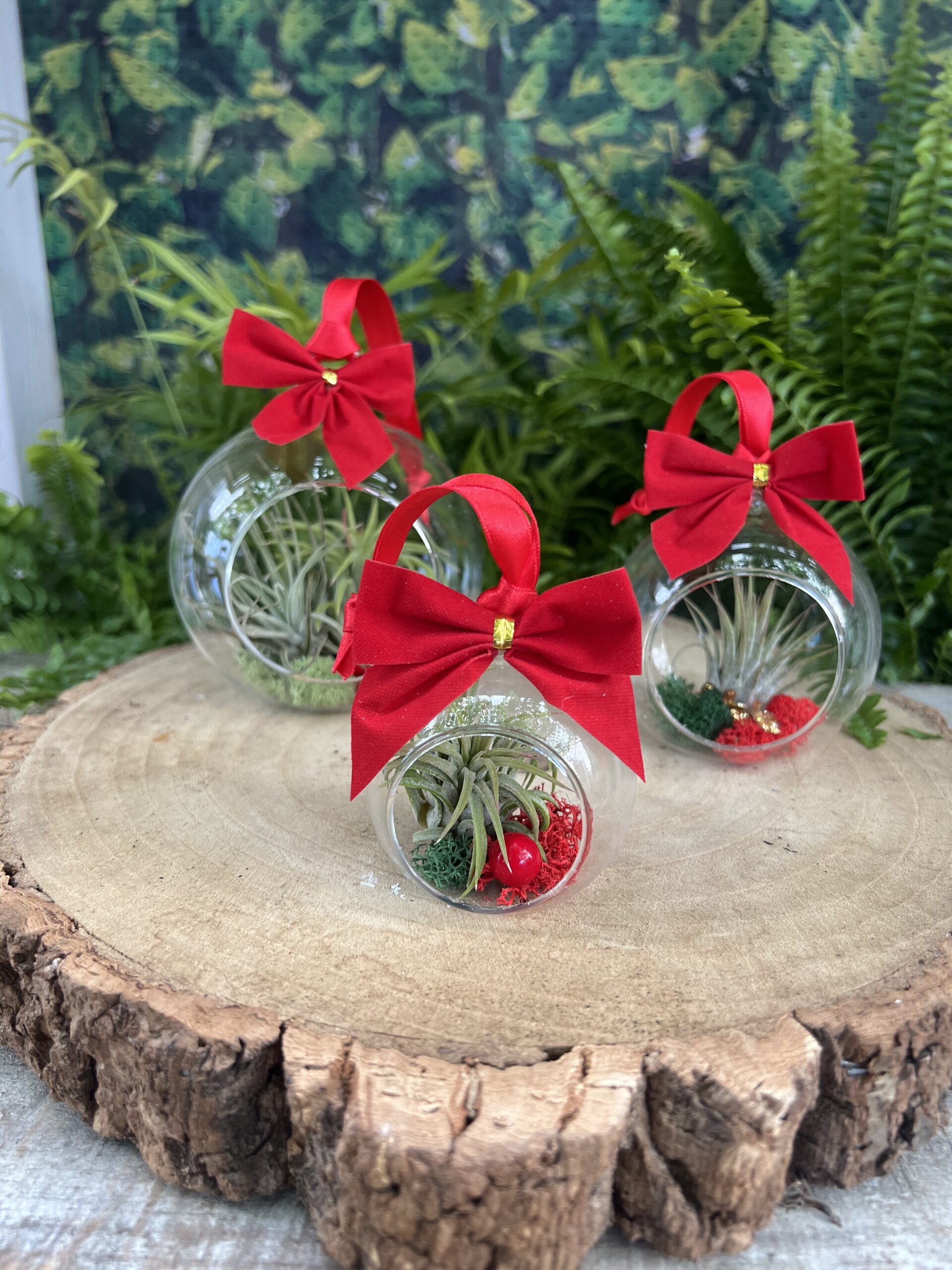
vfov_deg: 67.3
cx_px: 476
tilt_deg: -16.9
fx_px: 953
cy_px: 635
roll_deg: -2.0
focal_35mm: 26
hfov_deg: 53.1
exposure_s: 1/111
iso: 125
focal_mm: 5.7
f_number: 1.5
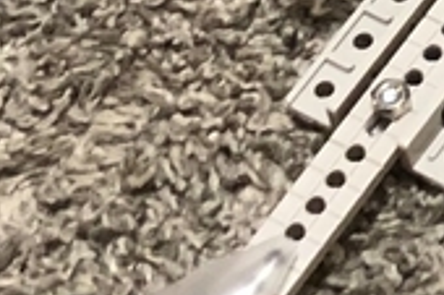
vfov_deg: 6.5
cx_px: 1039
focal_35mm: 206
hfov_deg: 9.1
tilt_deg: -52.6
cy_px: -178
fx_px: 2538
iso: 64
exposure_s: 1/15
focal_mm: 4
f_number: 1.8
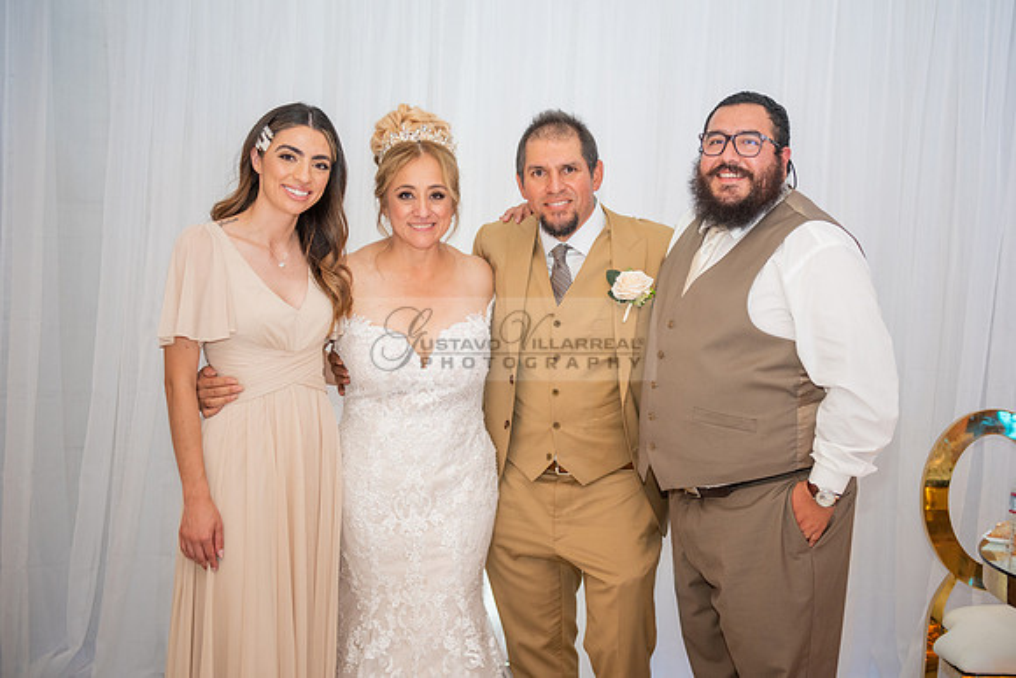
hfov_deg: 37.4
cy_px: 326
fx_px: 1500
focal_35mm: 53
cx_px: 562
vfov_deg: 25.5
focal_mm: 48
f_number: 2.8
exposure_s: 1/125
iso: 640
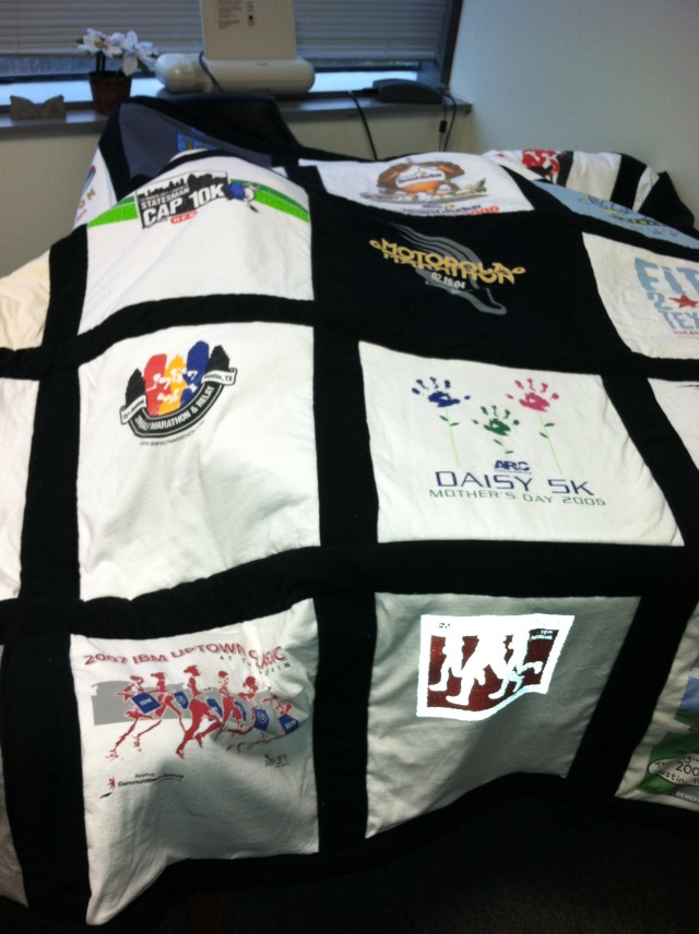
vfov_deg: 52.7
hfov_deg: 40.6
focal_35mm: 35
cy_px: 467
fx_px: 944
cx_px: 350
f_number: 2.8
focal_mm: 3.85
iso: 80
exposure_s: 1/20
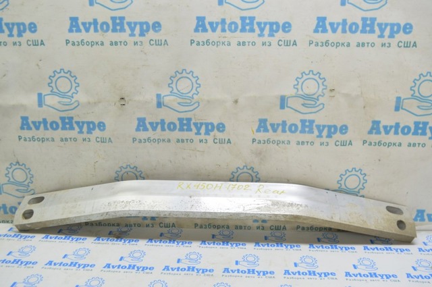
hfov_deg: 57.3
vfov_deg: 39.9
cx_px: 216
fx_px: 395
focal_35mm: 33
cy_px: 144
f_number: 5.6
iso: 400
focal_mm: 22
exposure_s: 1/20
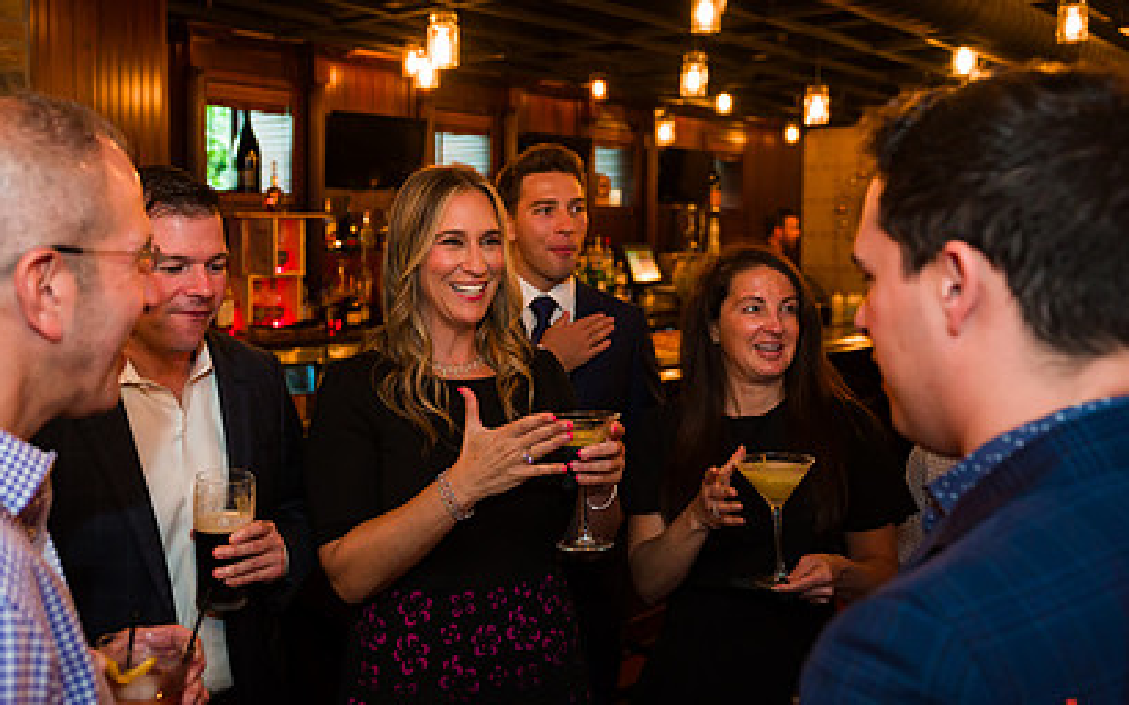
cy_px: 311
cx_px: 463
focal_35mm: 35
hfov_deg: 55.0
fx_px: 1077
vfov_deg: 36.2
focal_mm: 24
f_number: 3.2
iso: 1600
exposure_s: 1/200
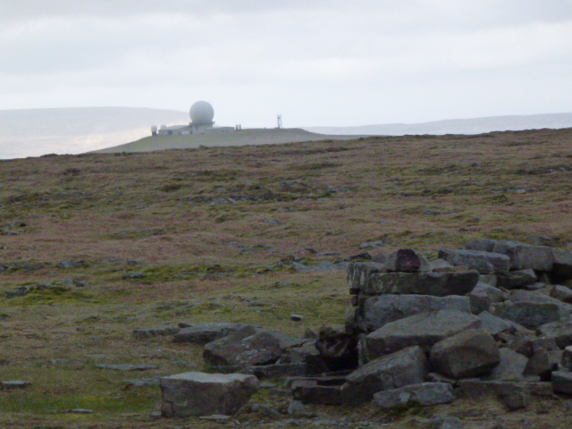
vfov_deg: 6.3
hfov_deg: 8.4
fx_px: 3883
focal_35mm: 235
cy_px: 214
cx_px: 286
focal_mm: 38.3
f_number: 5.5
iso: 640
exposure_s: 1/400
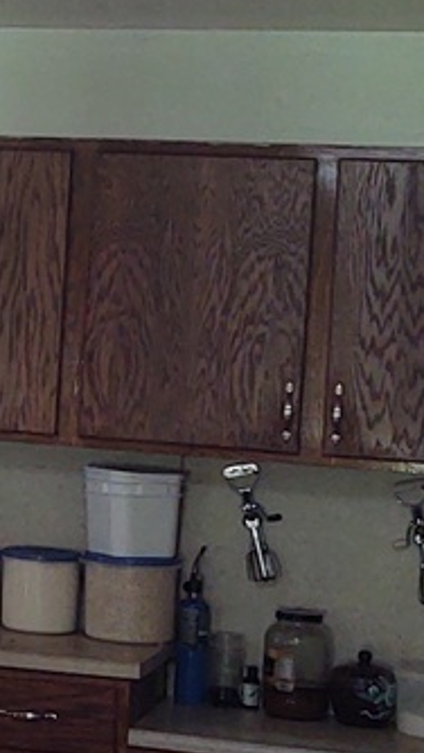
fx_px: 2537
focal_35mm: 127
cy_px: 282
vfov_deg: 16.9
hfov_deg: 9.0
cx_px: -433
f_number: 1.7
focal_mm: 4.75
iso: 200
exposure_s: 1/50
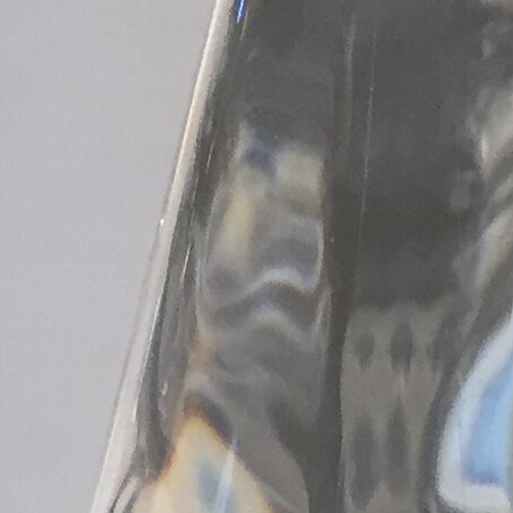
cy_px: 1042
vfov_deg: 8.9
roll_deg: +1.2
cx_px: 798
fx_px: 3102
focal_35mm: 185
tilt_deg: -21.0
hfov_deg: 9.2
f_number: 2.2
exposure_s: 1/33
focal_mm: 4.15
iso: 50
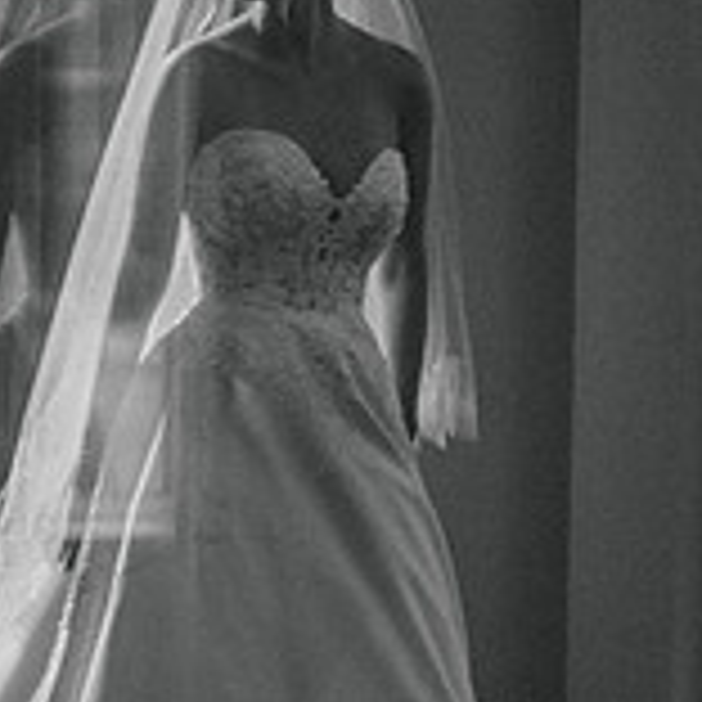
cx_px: -124
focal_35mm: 191
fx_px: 4382
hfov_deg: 9.1
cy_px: 661
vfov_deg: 9.1
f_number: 2
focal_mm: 50
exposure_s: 1/60
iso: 160
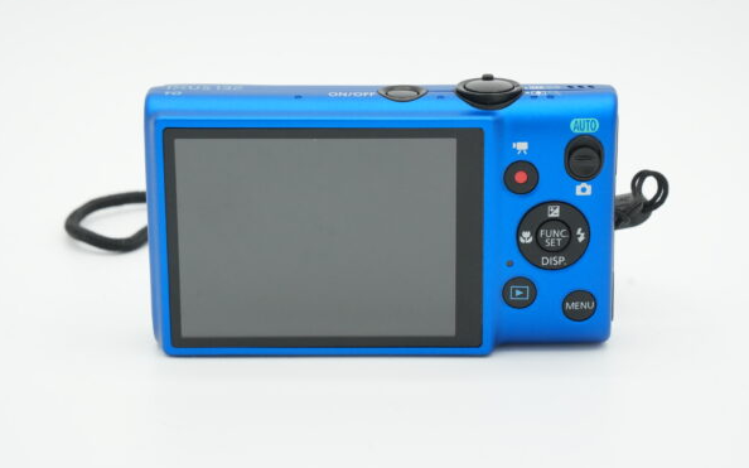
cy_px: 233
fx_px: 2143
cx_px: 373
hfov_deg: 19.8
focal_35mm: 105
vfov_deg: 12.5
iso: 1250
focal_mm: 68
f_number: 13
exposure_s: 1/320
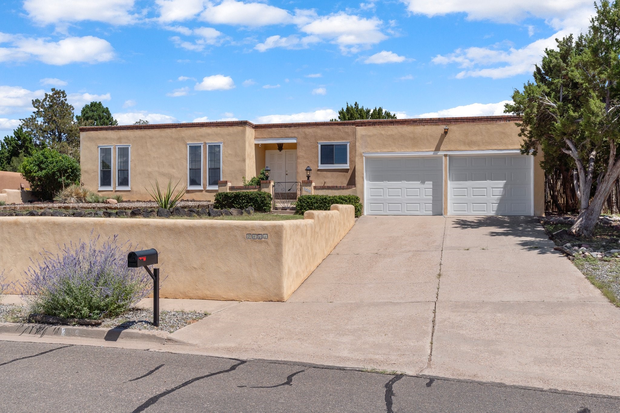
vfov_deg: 42.3
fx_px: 534
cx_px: 310
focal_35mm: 31
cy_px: 206
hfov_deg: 60.3
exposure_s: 1/1600
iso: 400
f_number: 9
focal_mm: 31
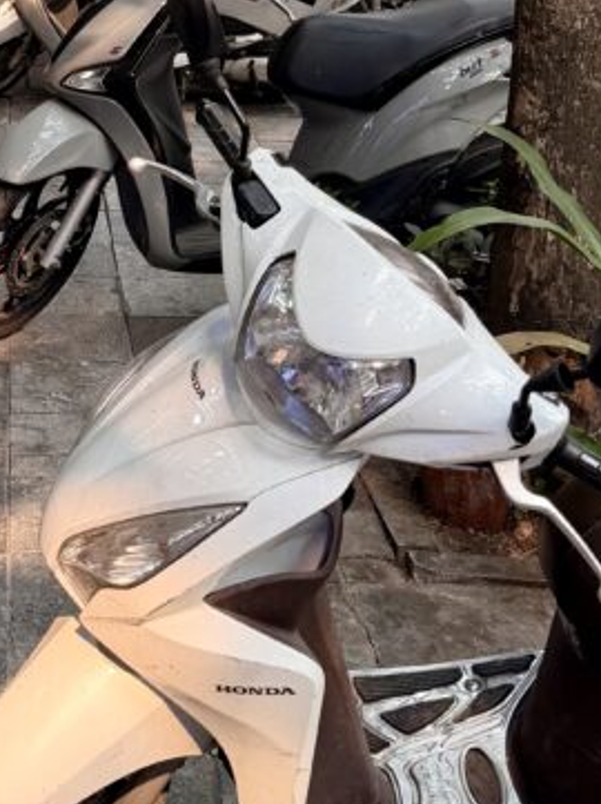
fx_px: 1647
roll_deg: +0.2
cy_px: -166
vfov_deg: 24.7
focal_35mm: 71
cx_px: -11
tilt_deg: -6.3
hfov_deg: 20.0
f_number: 1.78
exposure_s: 1/179
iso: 80
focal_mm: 6.76
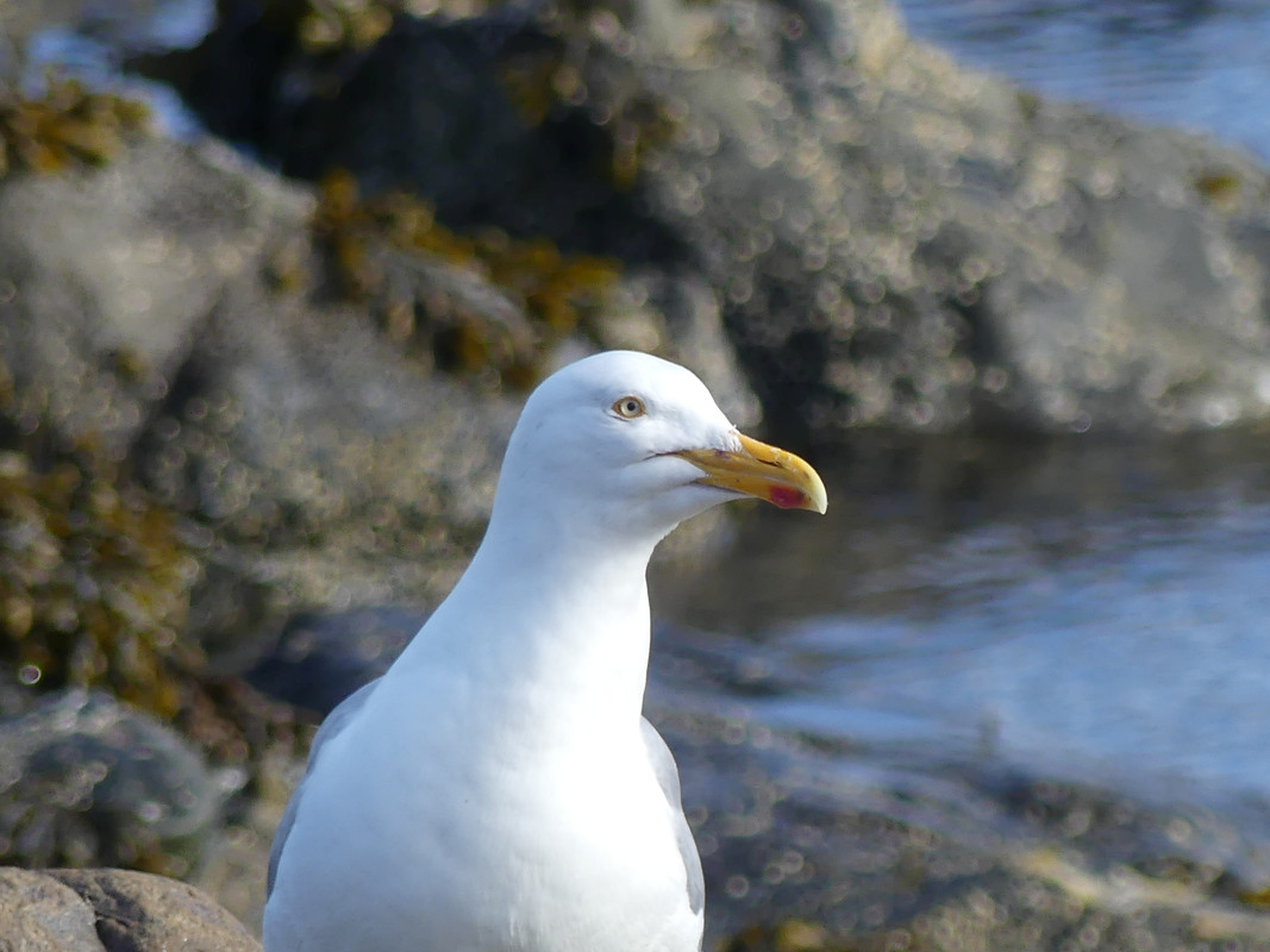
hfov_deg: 1.7
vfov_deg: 1.2
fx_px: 44021
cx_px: 635
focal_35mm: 1200
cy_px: 476
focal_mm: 108
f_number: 4
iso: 100
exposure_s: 1/400
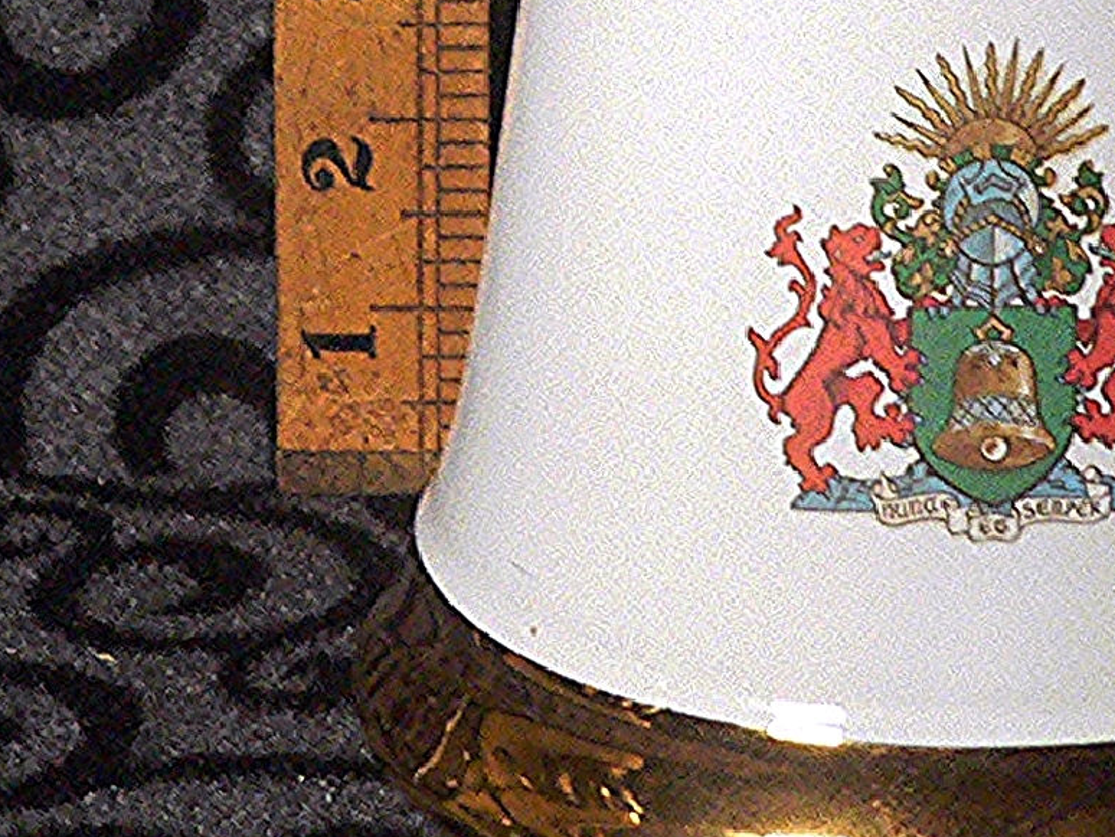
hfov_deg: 16.5
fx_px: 3834
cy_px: -308
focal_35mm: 119
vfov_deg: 12.0
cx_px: 779
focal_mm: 6
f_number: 2.8
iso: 400
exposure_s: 1/25
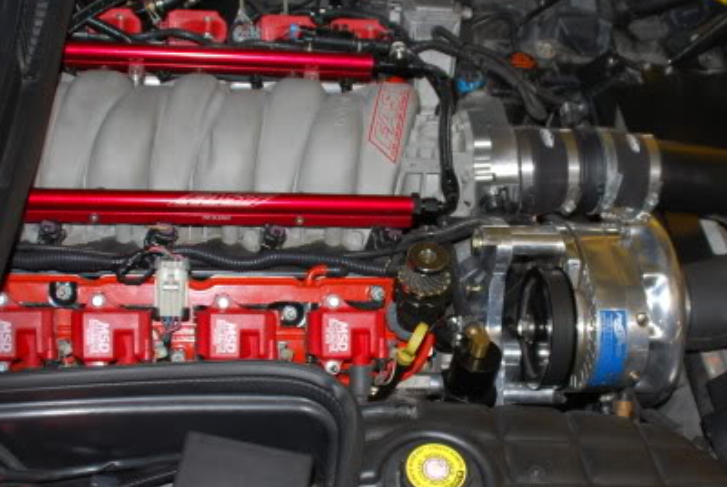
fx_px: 1092
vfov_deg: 25.1
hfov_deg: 36.6
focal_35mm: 54
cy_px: 292
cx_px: 464
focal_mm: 18
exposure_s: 1/60
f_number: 3.5
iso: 200
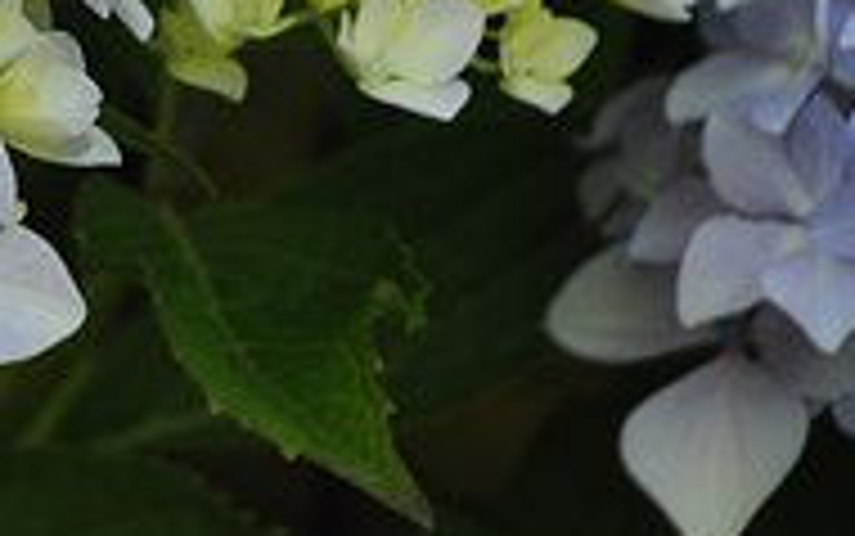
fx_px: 6715
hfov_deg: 7.2
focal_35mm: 288
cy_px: -113
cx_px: -148
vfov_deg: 4.6
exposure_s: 1/500
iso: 800
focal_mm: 70
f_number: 5.6
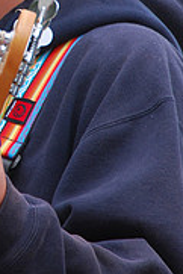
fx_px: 7298
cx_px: -56
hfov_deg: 1.4
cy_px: -35
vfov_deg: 2.1
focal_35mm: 959
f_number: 9.5
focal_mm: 200
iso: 200
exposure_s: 1/180
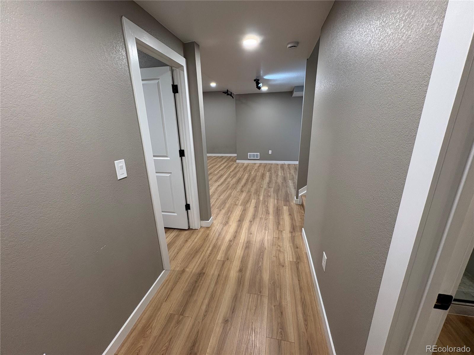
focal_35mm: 14
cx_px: 237
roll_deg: +1.0
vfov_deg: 85.7
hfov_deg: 102.1
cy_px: 178
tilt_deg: -17.3
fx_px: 192
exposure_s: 1/60
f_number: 2.2
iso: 160
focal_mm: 2.22
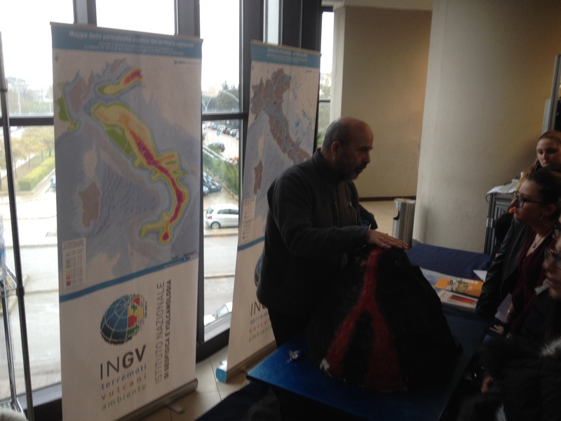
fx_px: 567
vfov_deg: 40.7
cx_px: 280
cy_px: 210
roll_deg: -1.8
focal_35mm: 35
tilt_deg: -16.1
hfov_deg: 52.6
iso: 50
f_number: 2.4
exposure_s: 1/20
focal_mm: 4.28
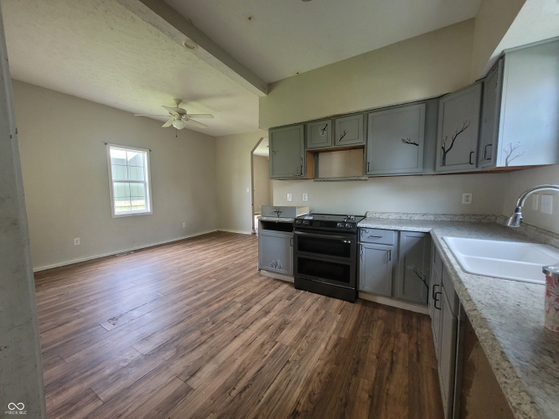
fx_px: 210
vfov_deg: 89.9
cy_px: 210
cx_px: 280
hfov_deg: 106.2
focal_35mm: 13
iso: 200
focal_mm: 1.74
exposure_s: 1/60
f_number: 2.2
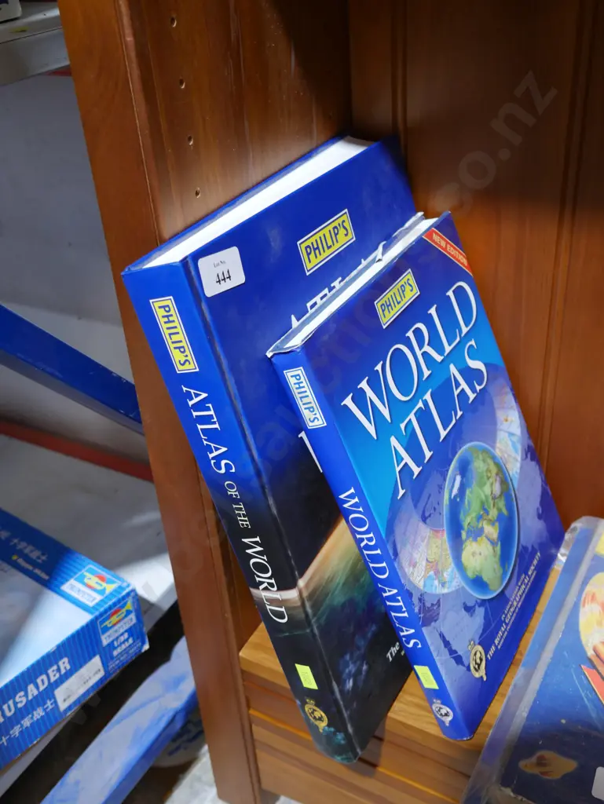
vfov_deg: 51.3
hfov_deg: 39.7
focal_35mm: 36
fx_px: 837
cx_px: 302
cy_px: 402
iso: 1000
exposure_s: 1/60
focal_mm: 18
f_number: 4
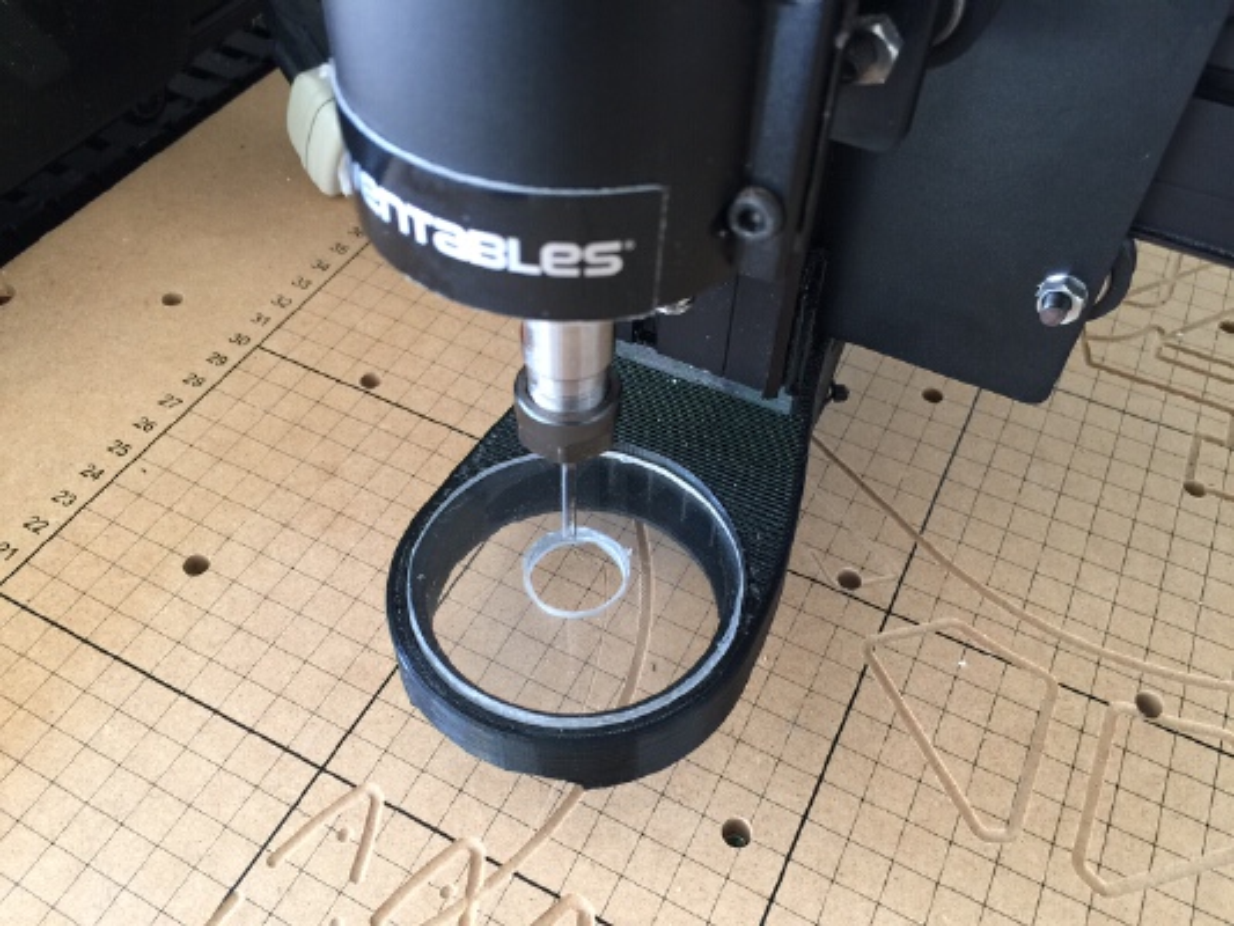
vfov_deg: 48.2
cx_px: 617
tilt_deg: -49.9
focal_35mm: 29
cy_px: 463
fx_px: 1034
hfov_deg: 61.6
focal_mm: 4.15
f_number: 2.2
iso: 64
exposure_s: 1/15
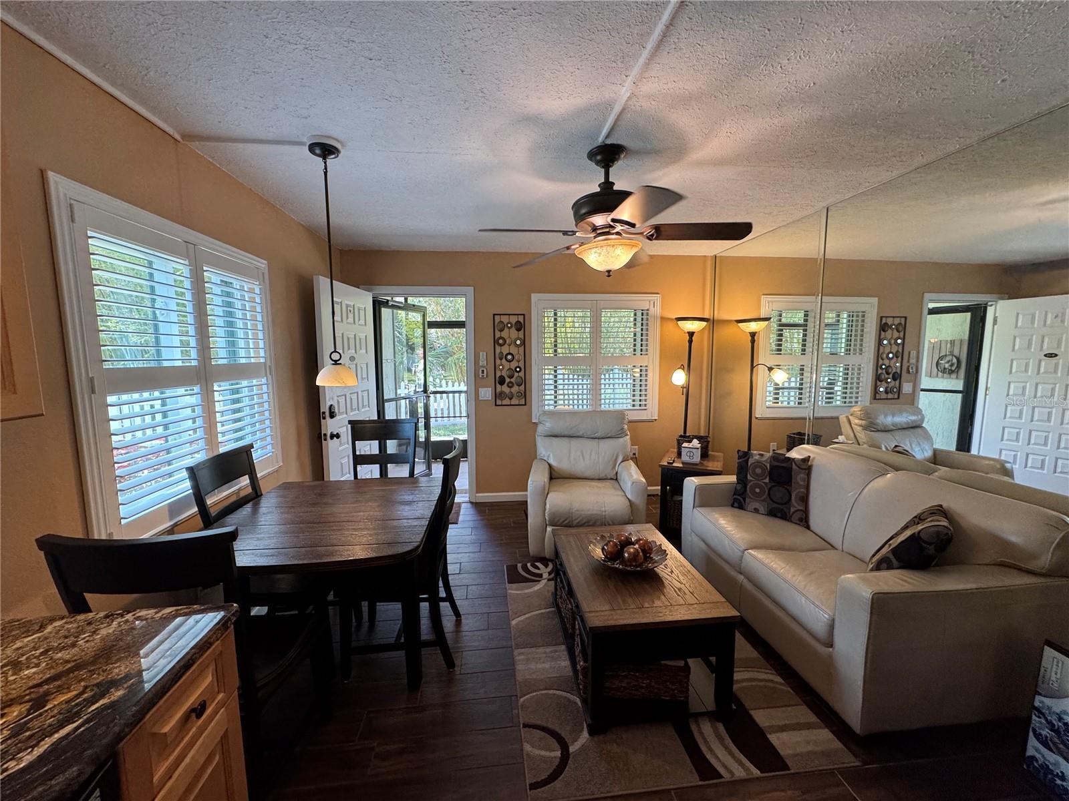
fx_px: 432
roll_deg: -1.0
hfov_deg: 102.1
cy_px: 400
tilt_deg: -7.4
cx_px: 534
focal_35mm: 14
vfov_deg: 85.7
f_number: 2.2
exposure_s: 1/120
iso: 250
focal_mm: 2.22
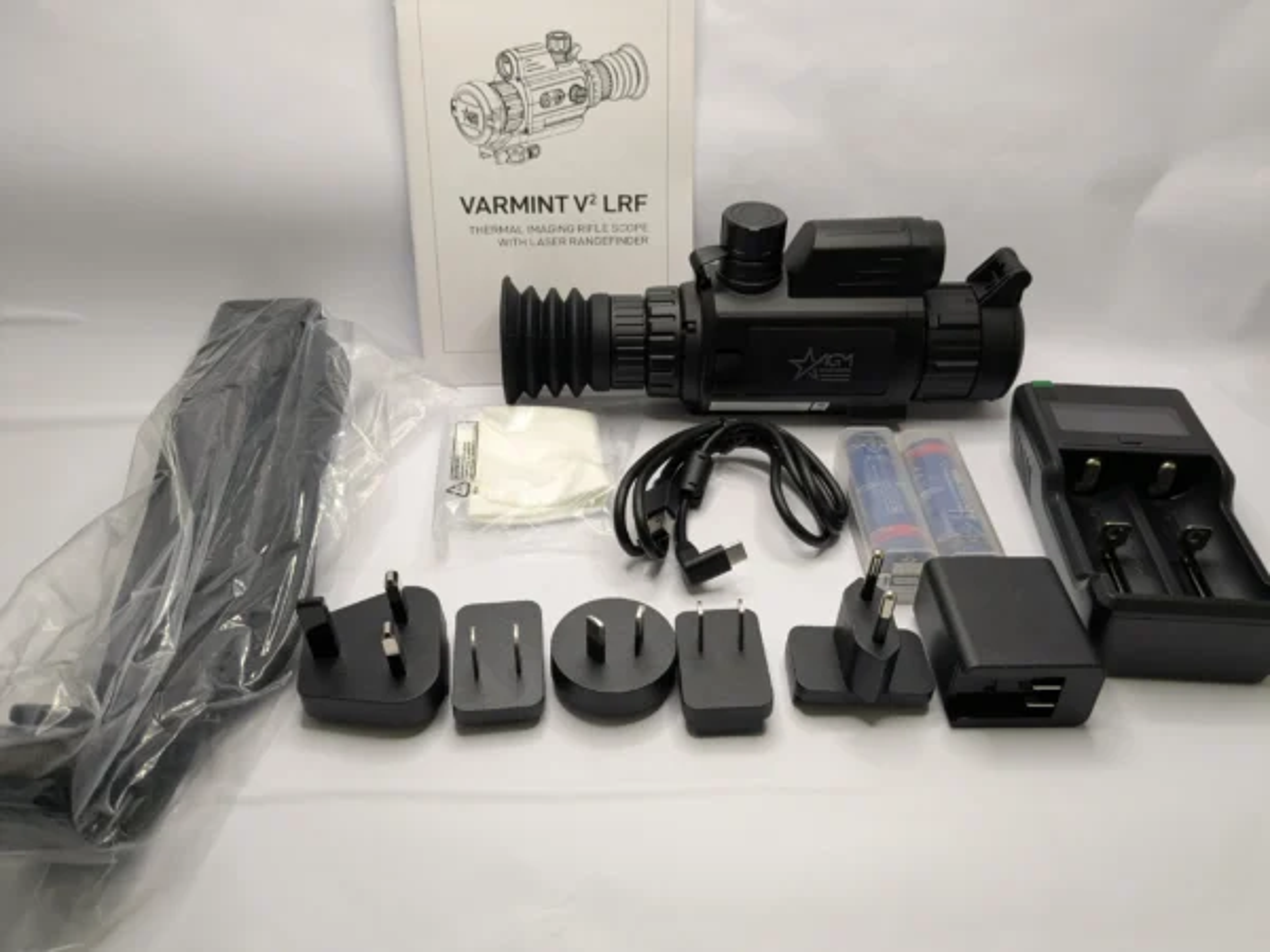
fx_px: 991
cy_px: 476
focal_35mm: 27
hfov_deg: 65.3
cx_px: 635
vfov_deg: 51.4
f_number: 1.73
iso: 76
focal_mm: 4.38
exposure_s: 1/25
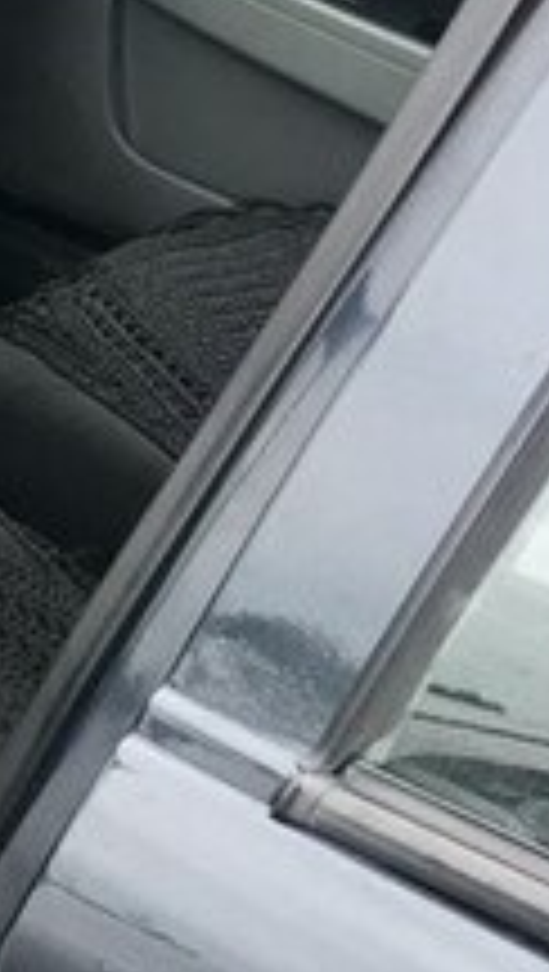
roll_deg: -1.3
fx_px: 2399
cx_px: -860
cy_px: 259
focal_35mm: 93
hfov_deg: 10.7
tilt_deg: -27.8
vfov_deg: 22.7
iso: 20
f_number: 1.8
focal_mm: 3.99
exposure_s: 1/422
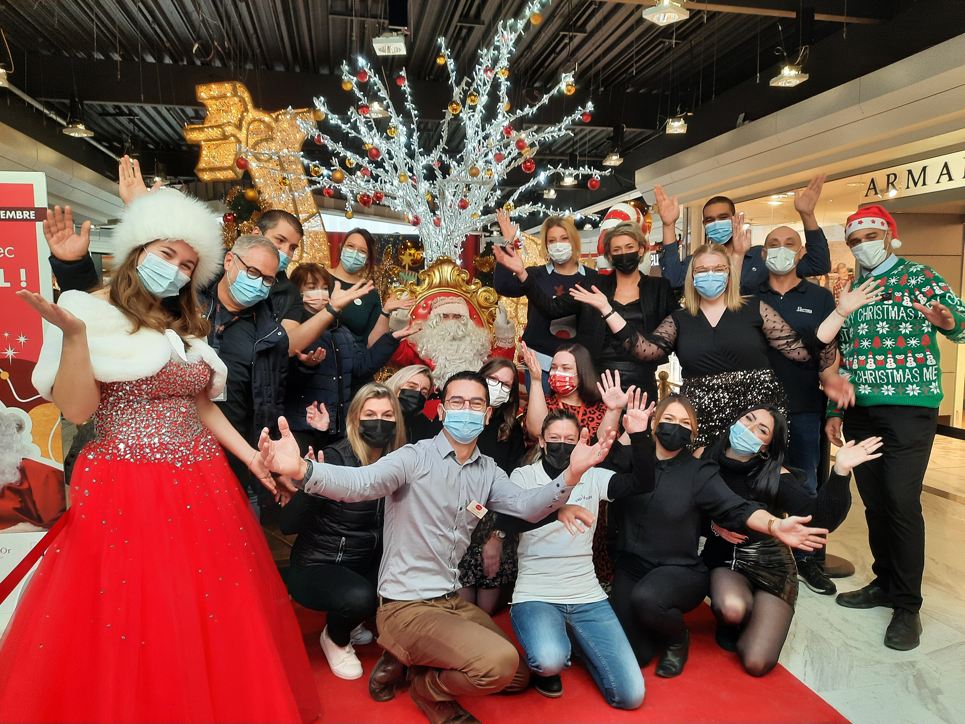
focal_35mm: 25
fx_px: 697
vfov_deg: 54.9
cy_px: 362
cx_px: 482
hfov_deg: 69.4
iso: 50
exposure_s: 1/50
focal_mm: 4.6
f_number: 2
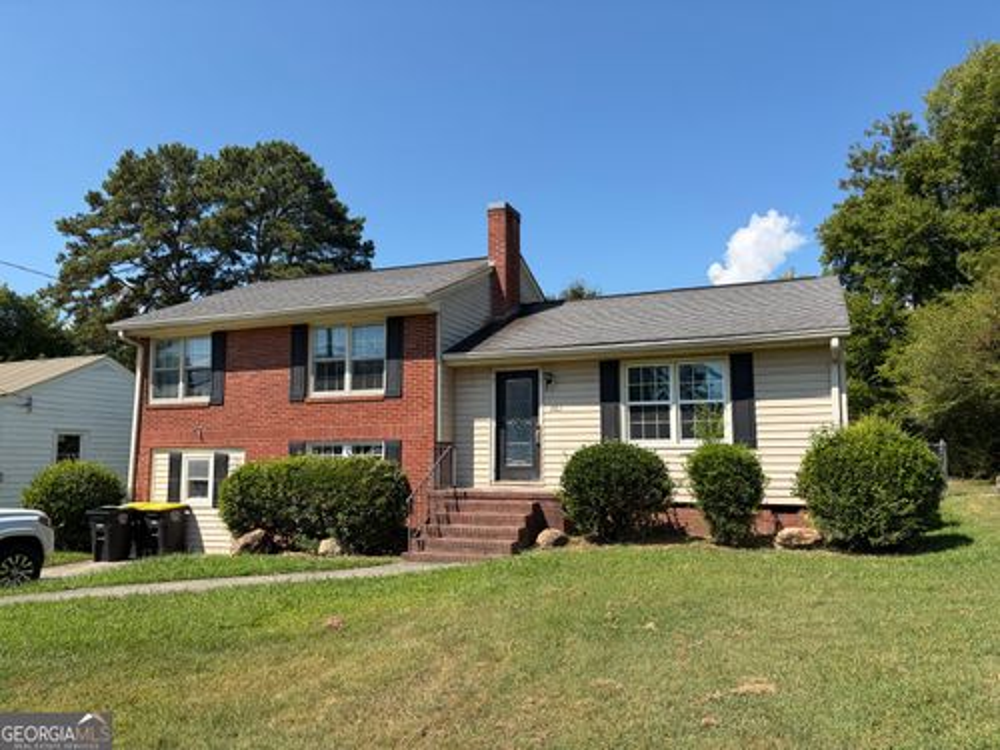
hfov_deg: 67.3
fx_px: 751
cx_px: 500
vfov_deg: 53.1
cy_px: 375
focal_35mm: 26
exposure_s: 1/2865
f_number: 1.6
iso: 50
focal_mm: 5.96
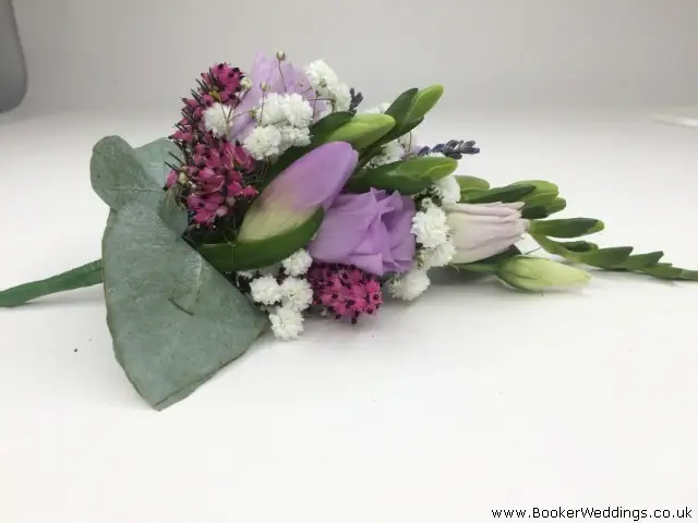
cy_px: 262
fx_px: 585
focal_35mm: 29
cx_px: 349
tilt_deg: -21.7
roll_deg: +2.7
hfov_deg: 61.7
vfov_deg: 48.2
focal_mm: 4.15
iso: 32
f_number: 2.2
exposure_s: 1/387
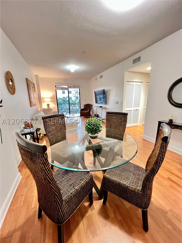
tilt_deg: -13.0
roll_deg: +1.0
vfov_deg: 106.2
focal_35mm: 13
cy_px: 122
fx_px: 91
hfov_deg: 89.9
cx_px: 91
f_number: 1.8
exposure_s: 1/30
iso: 800
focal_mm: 1.57
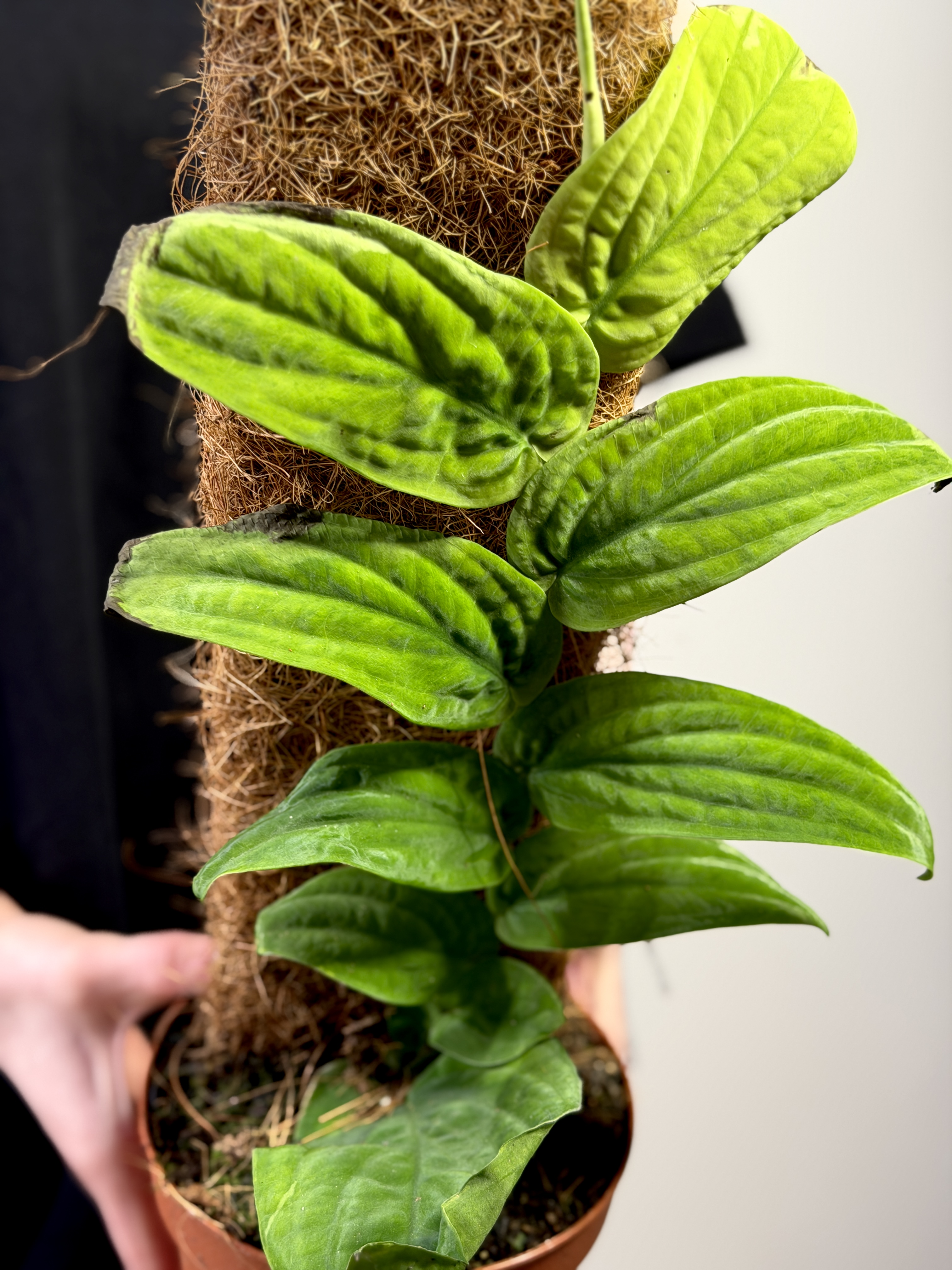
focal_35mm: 48
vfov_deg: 39.7
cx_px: 476
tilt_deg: -7.1
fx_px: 1760
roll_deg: -1.3
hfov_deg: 30.3
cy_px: 635
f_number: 1.78
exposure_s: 1/50
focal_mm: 6.76
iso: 64
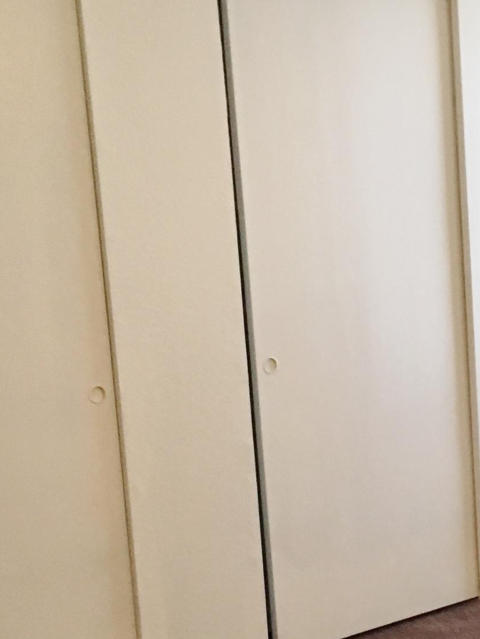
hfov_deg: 17.8
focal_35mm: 79
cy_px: 458
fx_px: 1460
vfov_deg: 24.5
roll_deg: +1.0
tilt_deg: -12.5
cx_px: 562
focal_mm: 4.15
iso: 200
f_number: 2.2
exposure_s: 1/24
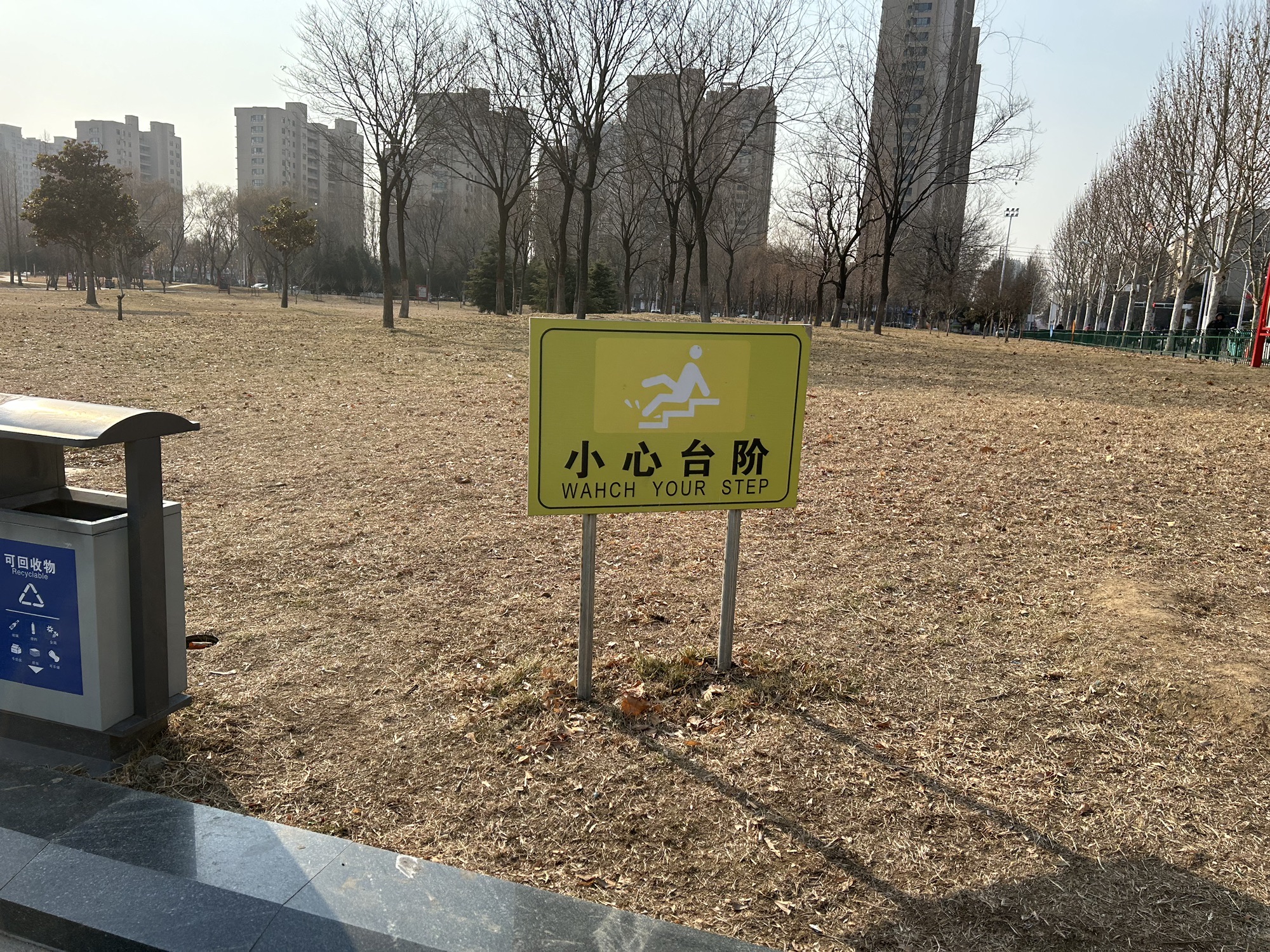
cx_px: 635
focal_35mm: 26
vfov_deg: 53.1
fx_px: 954
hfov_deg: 67.3
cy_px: 476
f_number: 1.5
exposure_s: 1/3077
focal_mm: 5.7
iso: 50
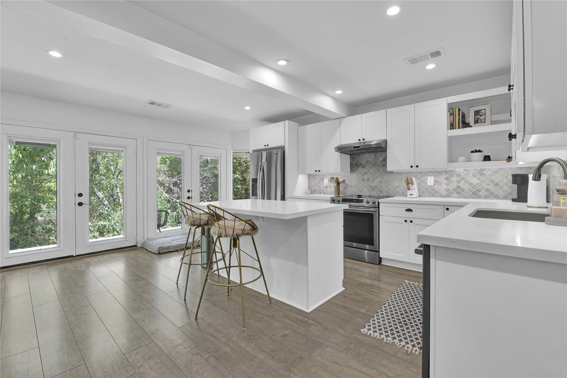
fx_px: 236
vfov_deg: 77.3
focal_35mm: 15
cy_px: 189
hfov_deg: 100.4
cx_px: 284
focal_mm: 15
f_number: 8
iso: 100
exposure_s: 1/20
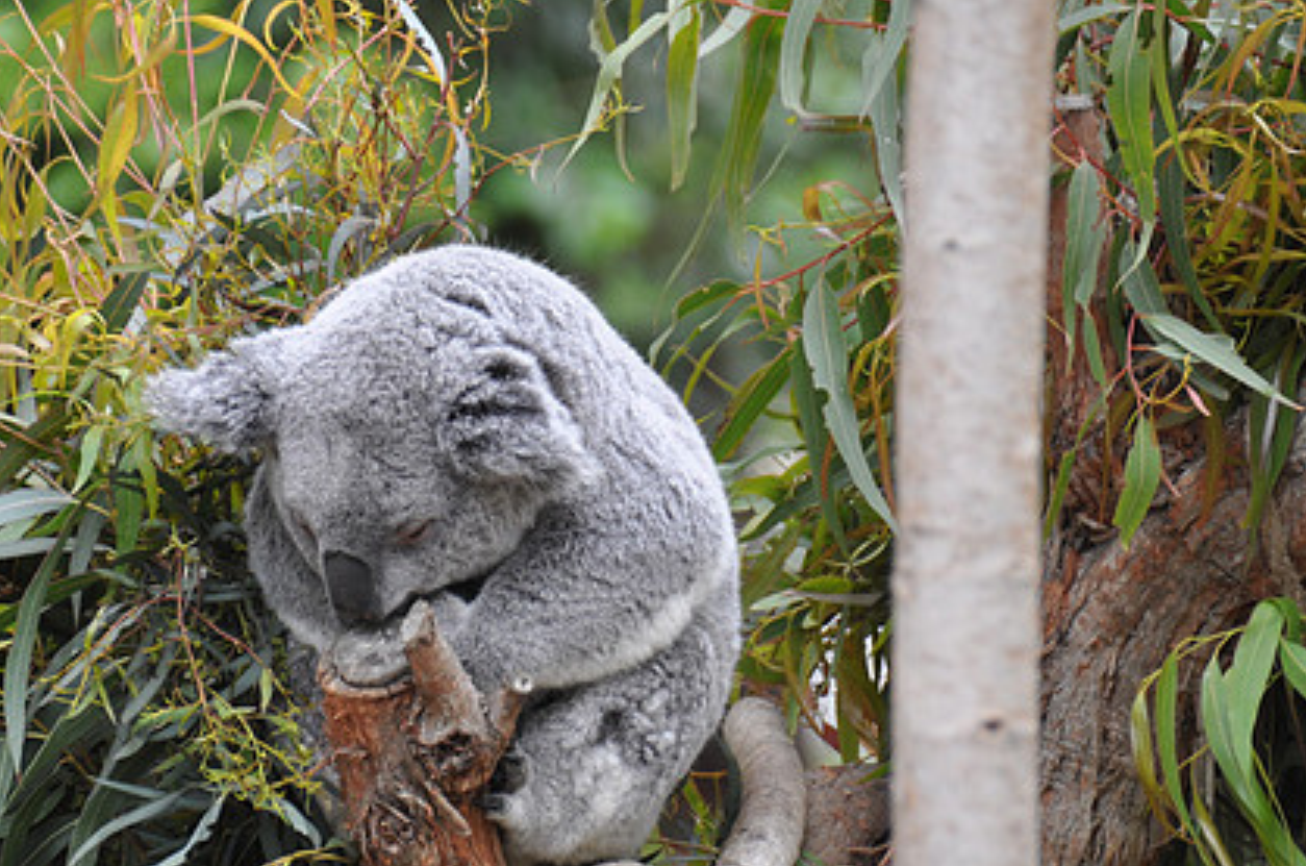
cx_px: 553
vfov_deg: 2.4
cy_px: 521
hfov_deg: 3.7
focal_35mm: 562
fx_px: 20349
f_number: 5.6
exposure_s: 1/80
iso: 320
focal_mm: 270
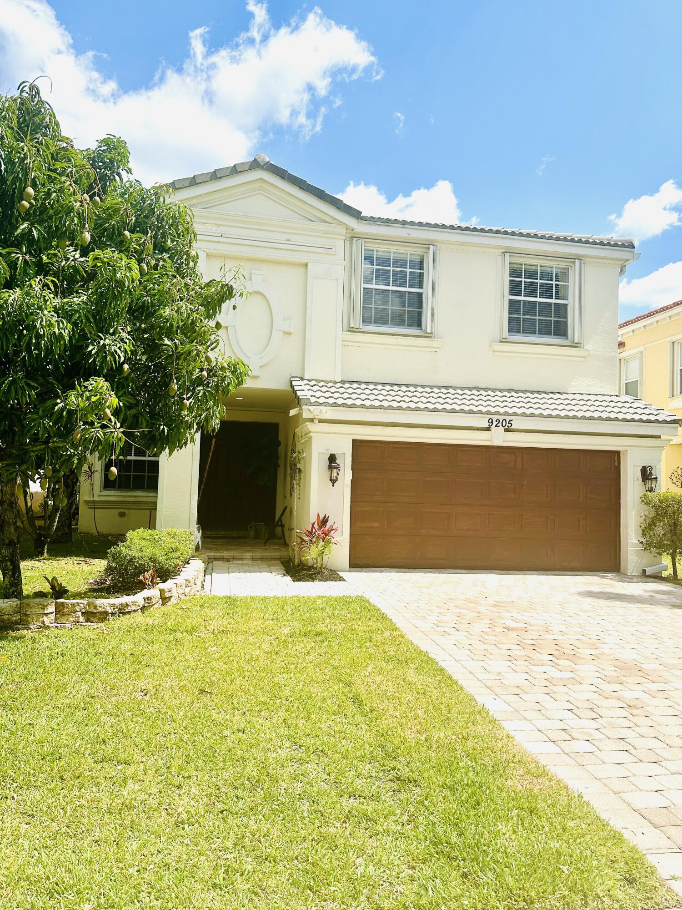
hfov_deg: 56.8
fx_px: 630
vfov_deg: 71.6
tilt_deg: +1.5
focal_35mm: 24
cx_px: 341
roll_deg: -0.4
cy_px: 455
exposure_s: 1/5525
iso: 80
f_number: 1.78
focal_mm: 6.86
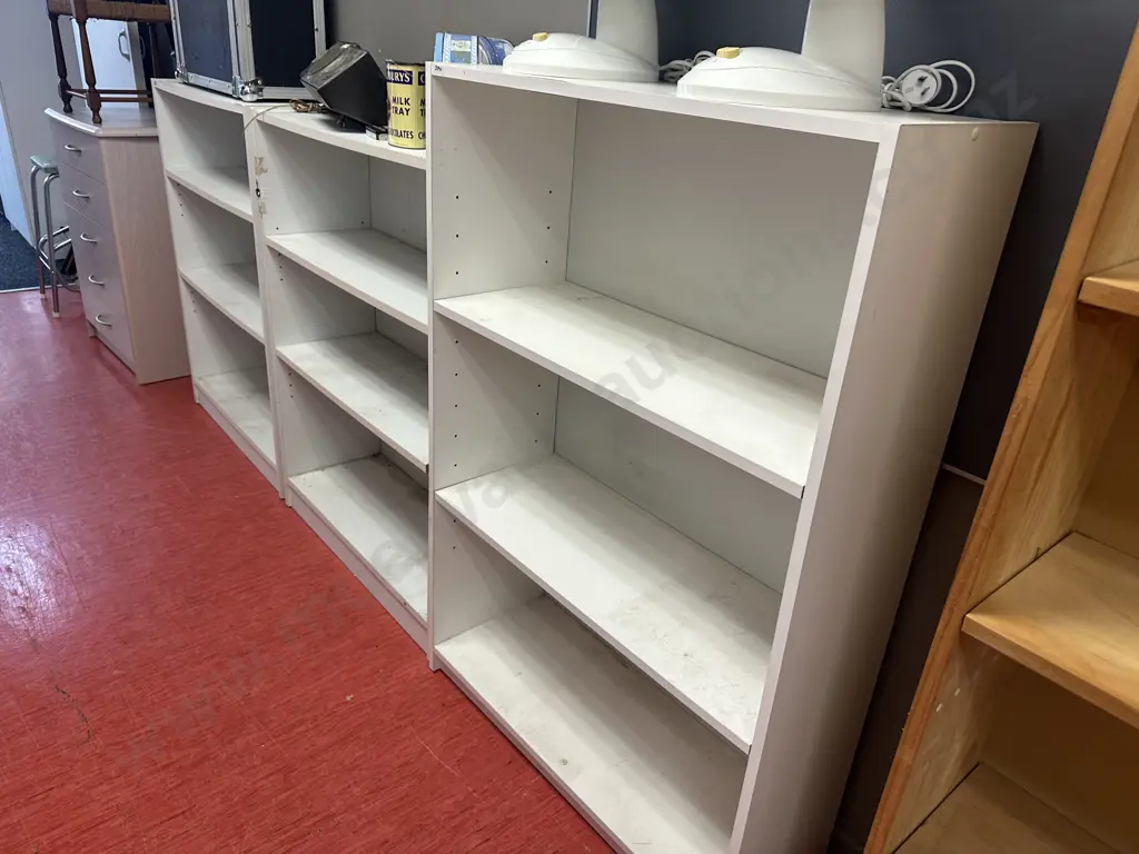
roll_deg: -3.8
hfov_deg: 71.6
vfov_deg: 56.8
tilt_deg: -23.6
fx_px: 790
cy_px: 427
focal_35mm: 24
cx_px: 570
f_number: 1.78
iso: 125
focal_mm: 6.86
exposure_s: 1/50
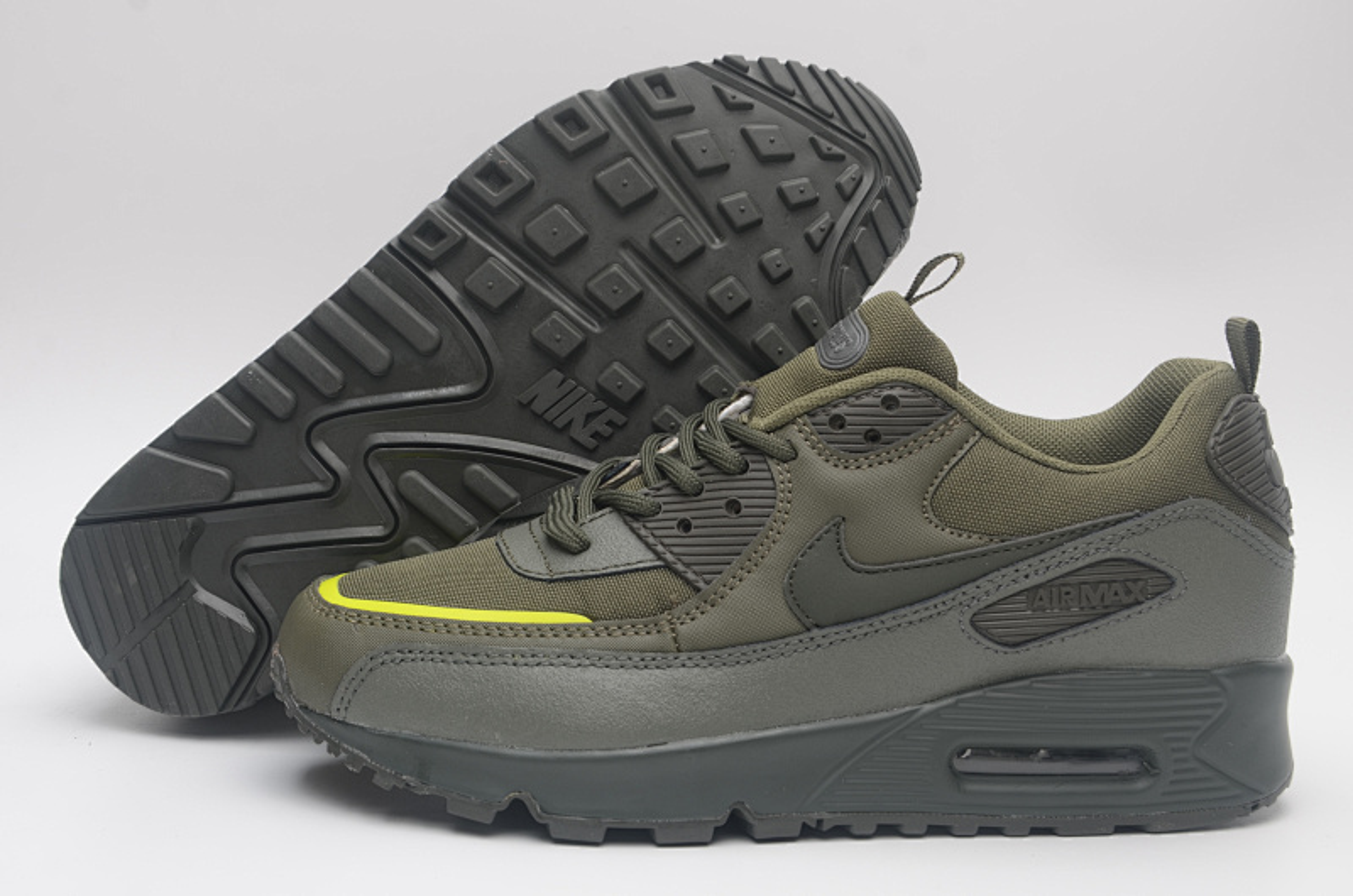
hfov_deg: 32.0
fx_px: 2363
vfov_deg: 21.5
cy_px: 448
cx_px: 676
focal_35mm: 63
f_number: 8
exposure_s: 1/125
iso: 100
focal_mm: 42
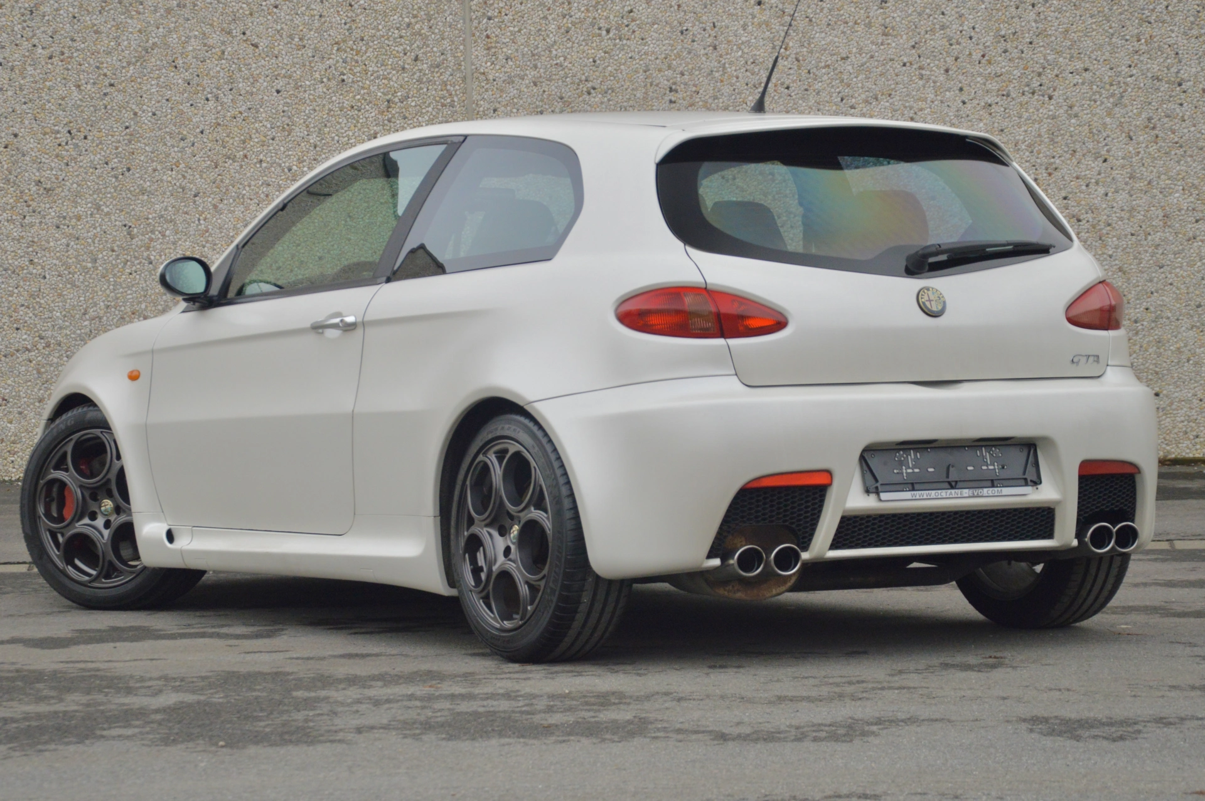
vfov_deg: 13.0
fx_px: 3511
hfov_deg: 19.5
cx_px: 602
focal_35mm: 105
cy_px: 400
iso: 800
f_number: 5.3
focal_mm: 70
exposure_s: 1/125
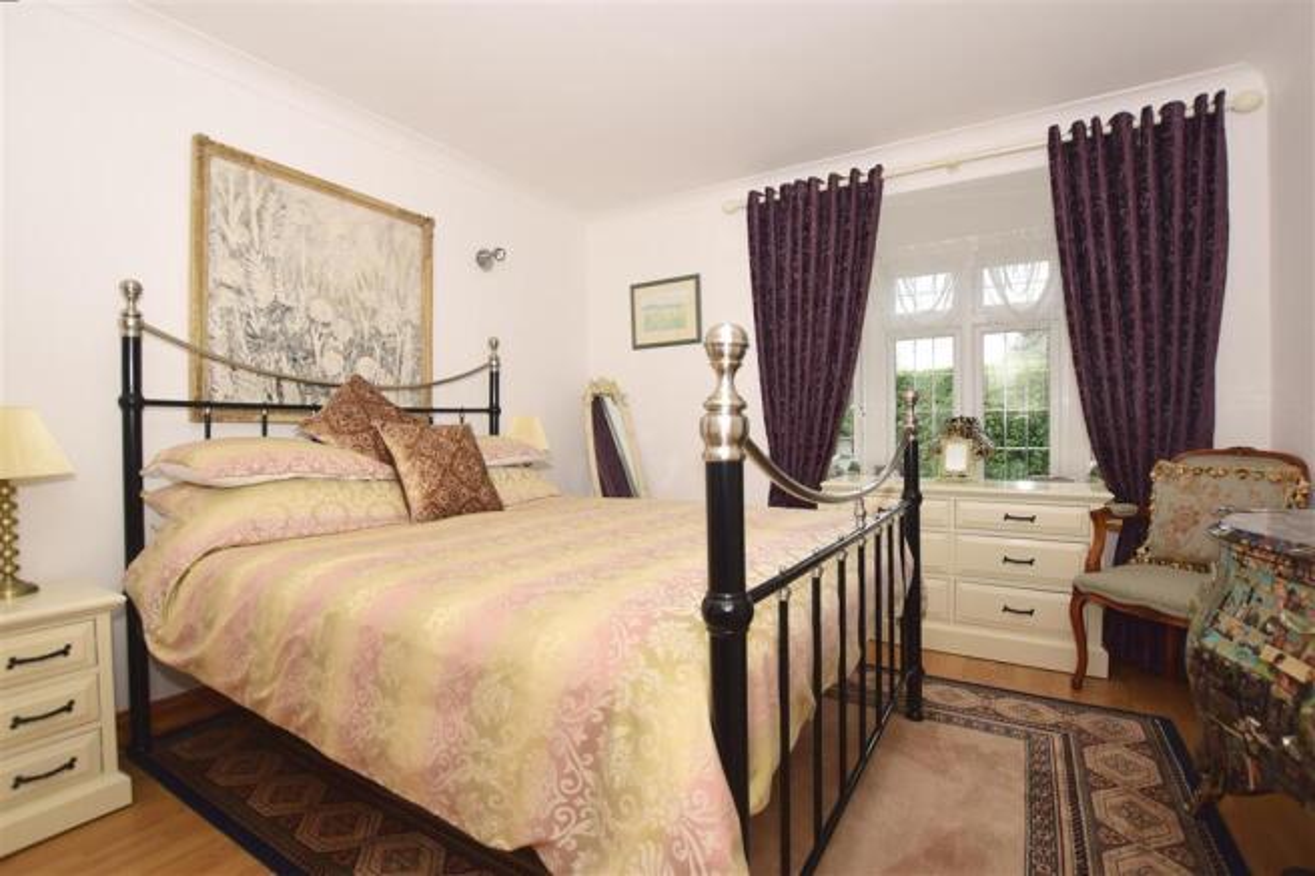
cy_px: 438
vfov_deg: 77.3
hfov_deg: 100.4
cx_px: 658
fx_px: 548
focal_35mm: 15
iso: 400
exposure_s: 1/40
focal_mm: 10
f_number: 5.6
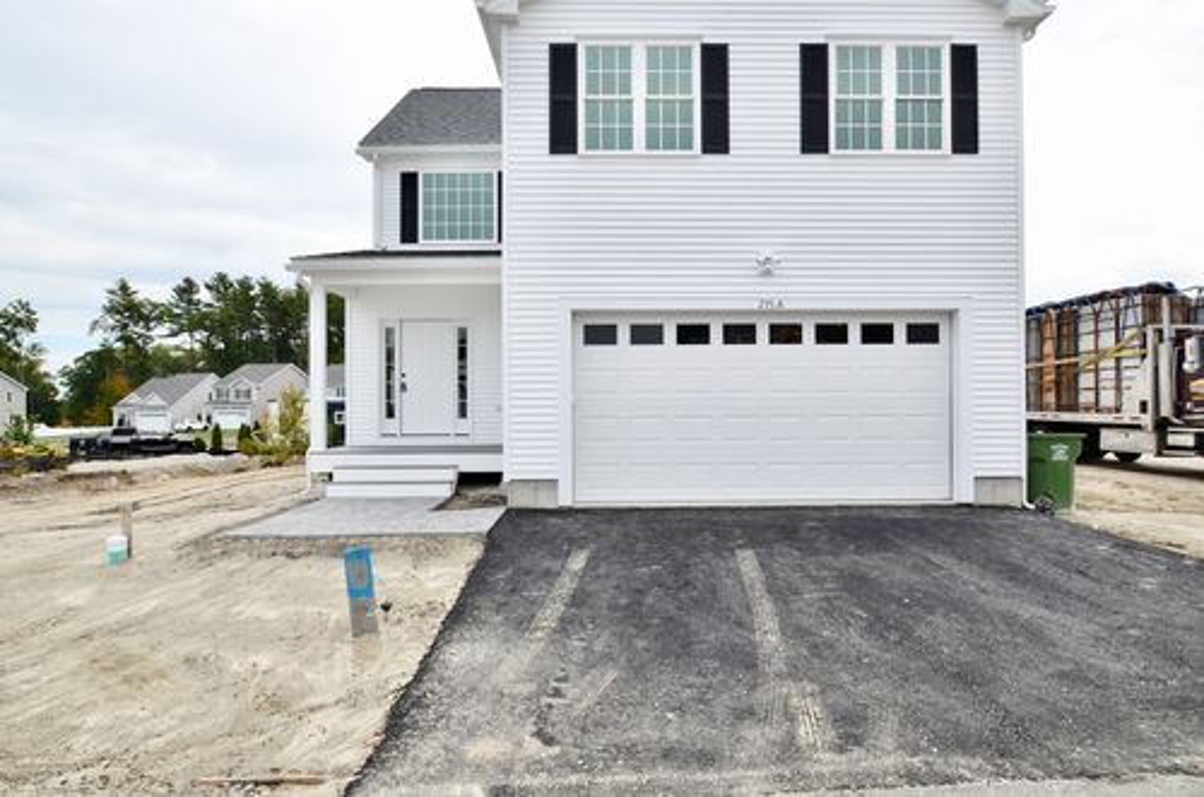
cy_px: 398
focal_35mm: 21
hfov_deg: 81.3
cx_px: 602
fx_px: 701
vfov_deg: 59.3
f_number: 8
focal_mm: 14
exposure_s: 1/250
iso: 110
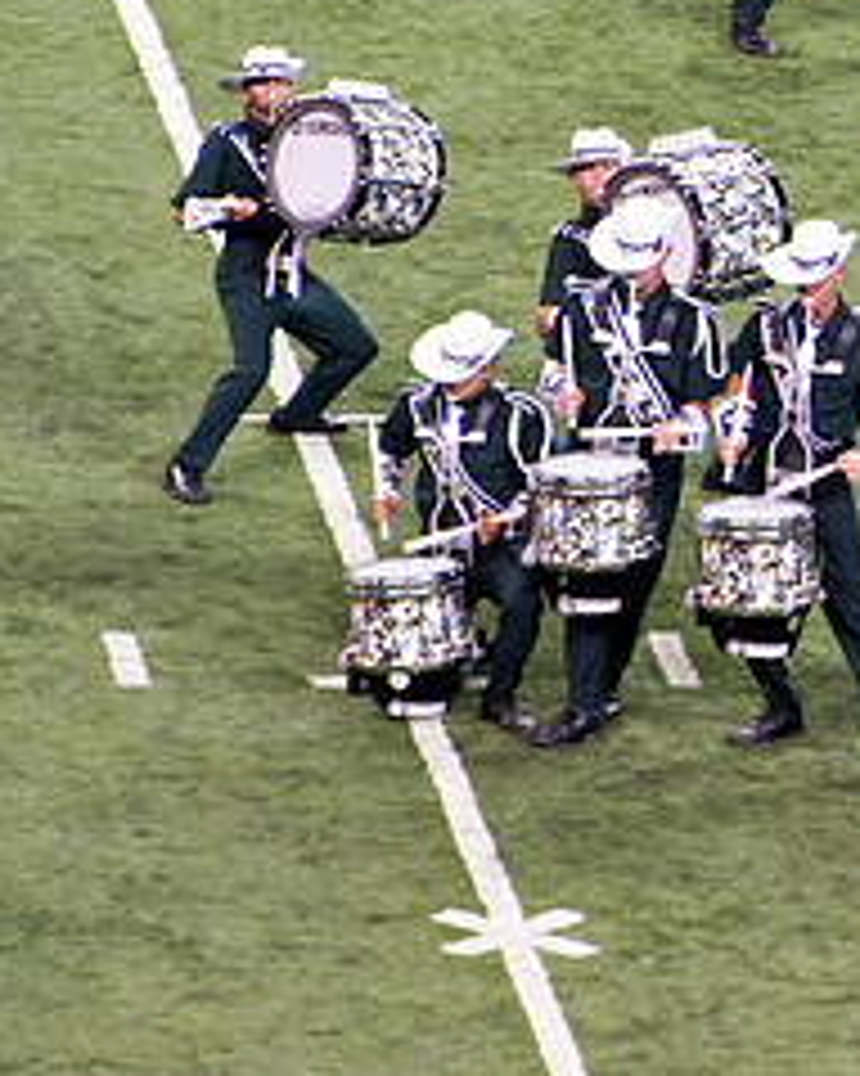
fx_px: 26360
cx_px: 1338
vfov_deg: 2.3
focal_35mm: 828
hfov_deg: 1.9
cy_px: 473
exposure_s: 1/320
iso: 2000
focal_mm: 260
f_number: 5.6
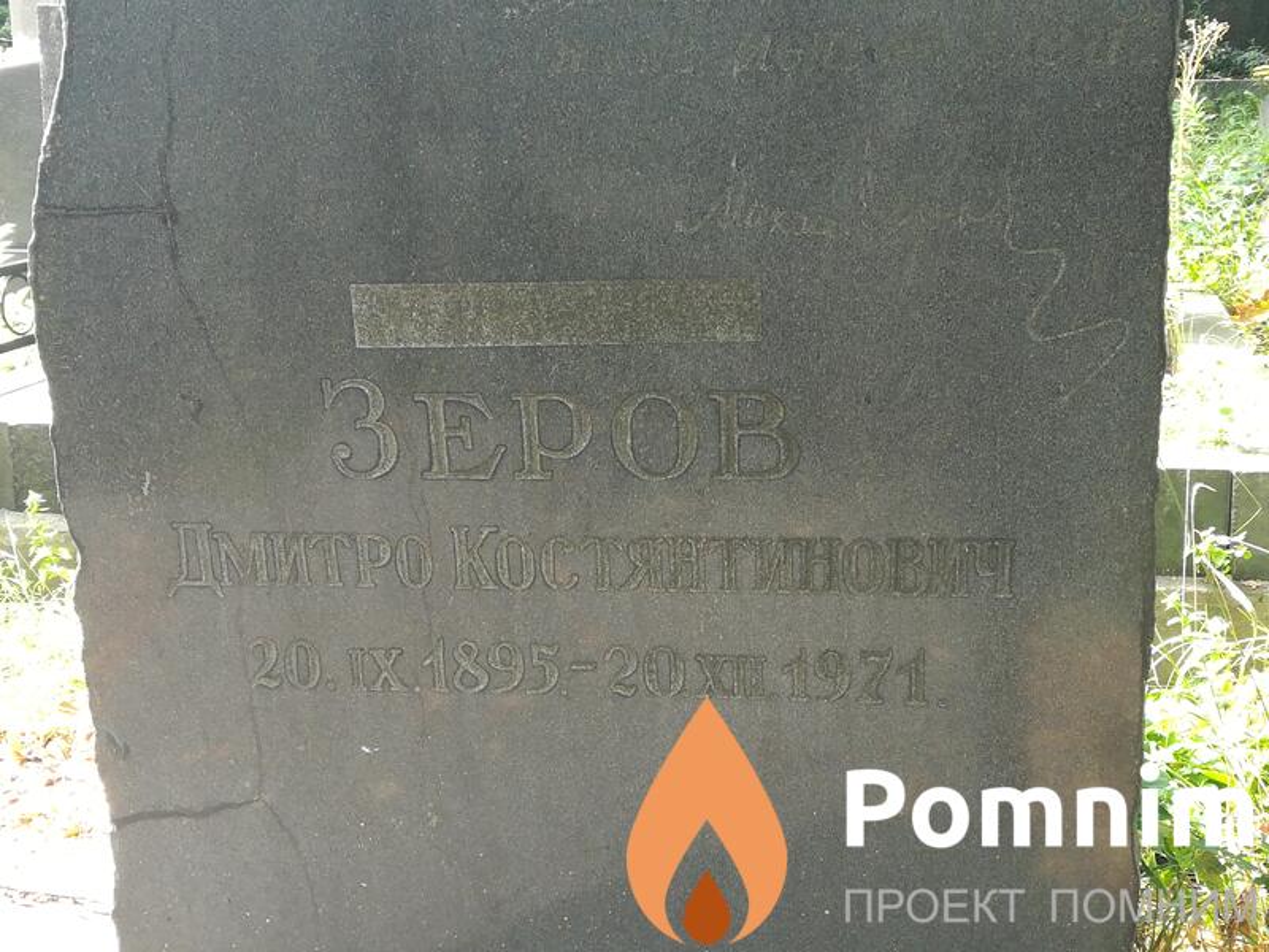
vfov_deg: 32.9
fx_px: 1613
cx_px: 634
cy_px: 476
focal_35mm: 44
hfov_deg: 42.9
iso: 100
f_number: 2.2
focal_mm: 3.83
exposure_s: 1/60
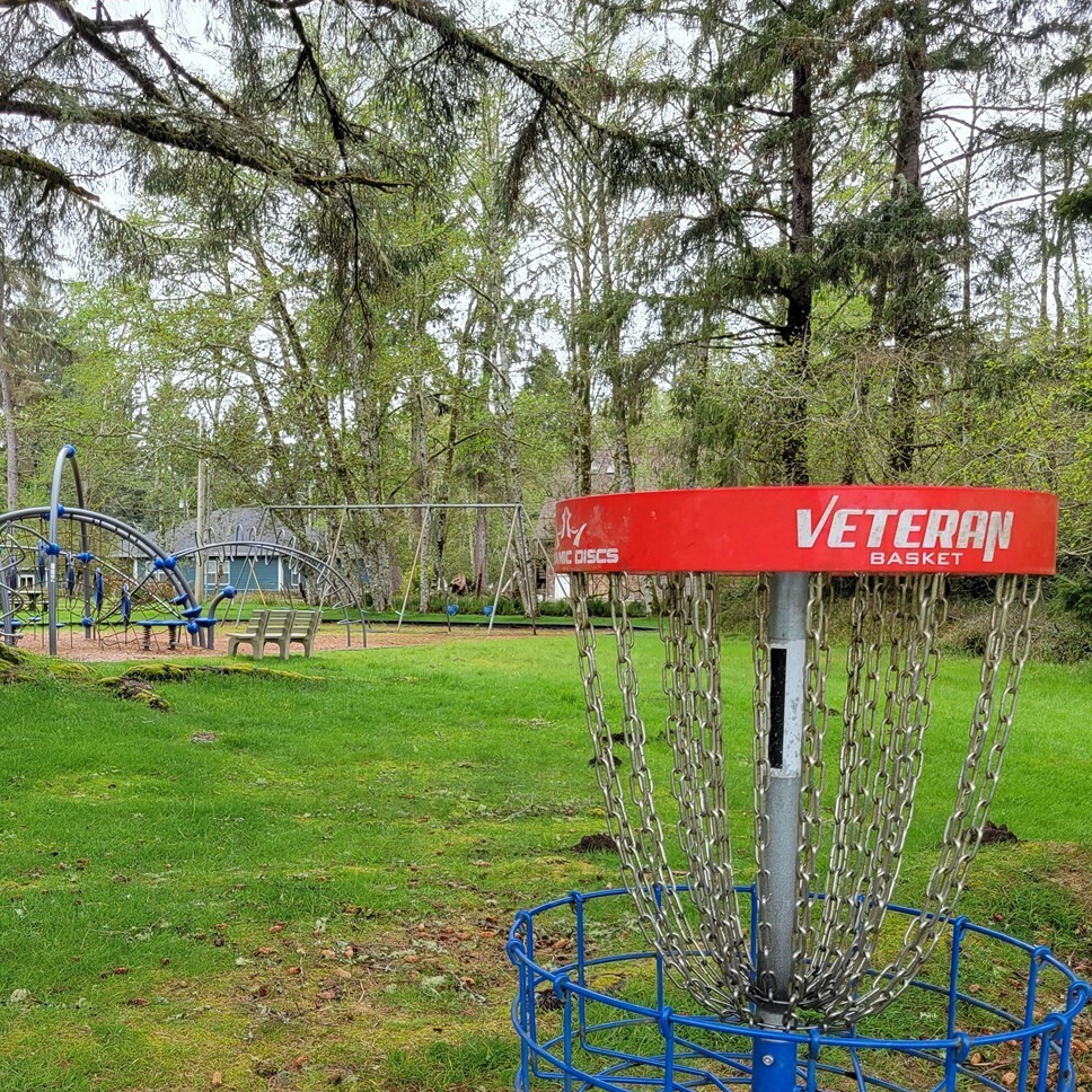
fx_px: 1356
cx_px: 359
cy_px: 668
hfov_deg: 43.2
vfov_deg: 43.6
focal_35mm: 38
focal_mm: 5.4
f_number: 1.8
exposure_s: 1/255
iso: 40
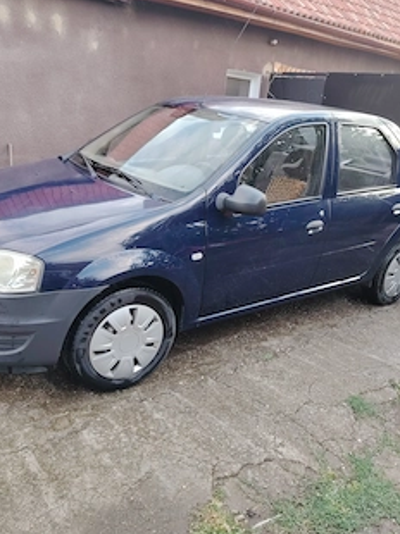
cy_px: 289
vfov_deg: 58.3
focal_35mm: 31
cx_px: 203
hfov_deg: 45.4
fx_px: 478
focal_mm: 5.25
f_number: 1.75
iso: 313
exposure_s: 1/100
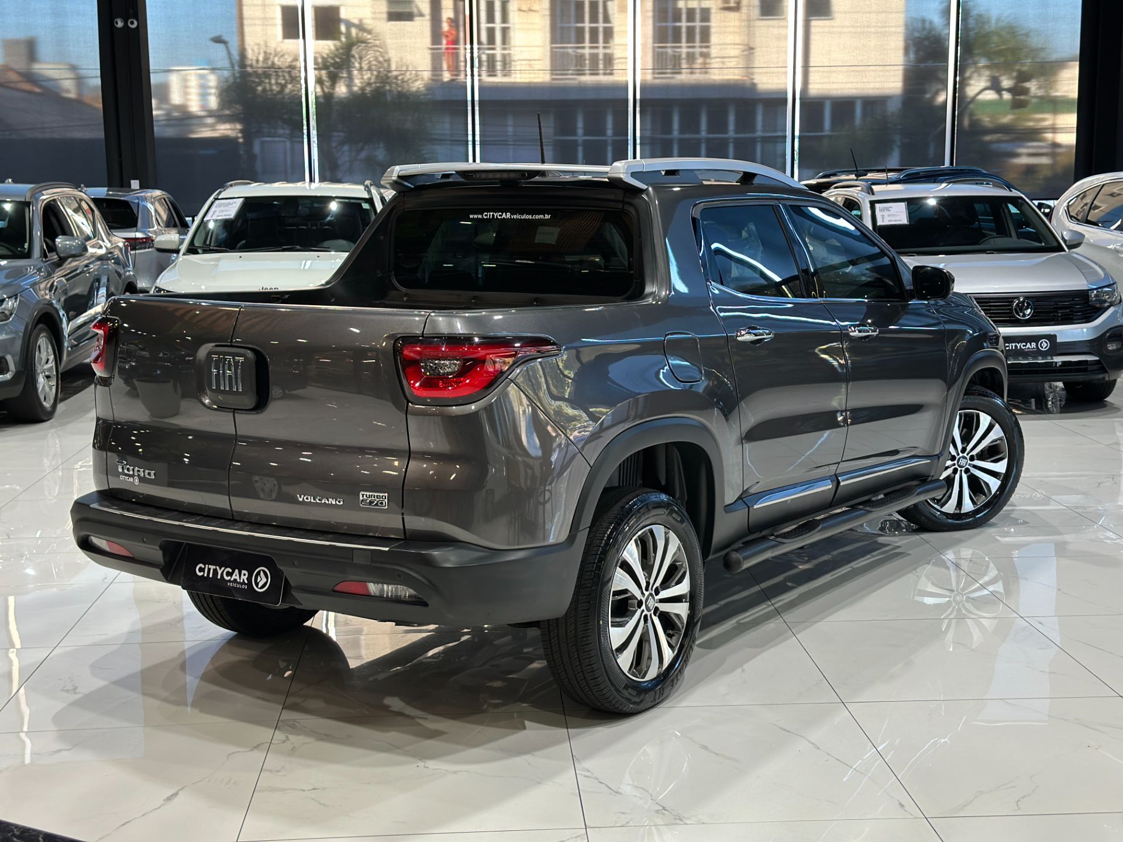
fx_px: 1557
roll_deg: +0.4
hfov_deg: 39.7
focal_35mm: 48
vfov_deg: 30.3
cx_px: 562
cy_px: 421
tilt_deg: -9.2
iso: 125
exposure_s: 1/60
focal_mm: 6.86
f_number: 1.78
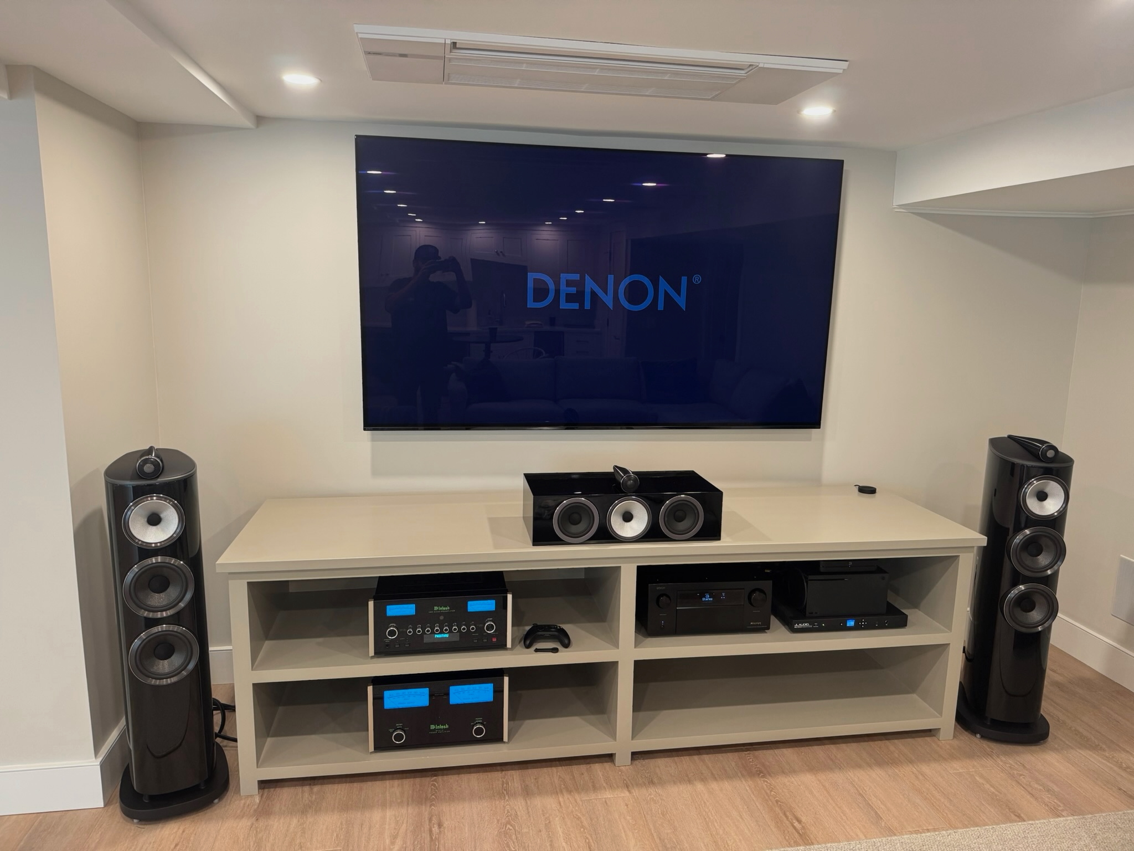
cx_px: 567
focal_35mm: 24
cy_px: 426
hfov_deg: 71.6
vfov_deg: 56.8
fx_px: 786
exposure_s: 1/60
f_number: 1.78
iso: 160
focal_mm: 6.76
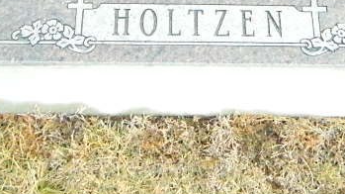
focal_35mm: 62
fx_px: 567
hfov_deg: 33.8
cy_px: -16
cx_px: 194
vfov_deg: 18.7
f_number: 9.1
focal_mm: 5.6
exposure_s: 1/1000
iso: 6400
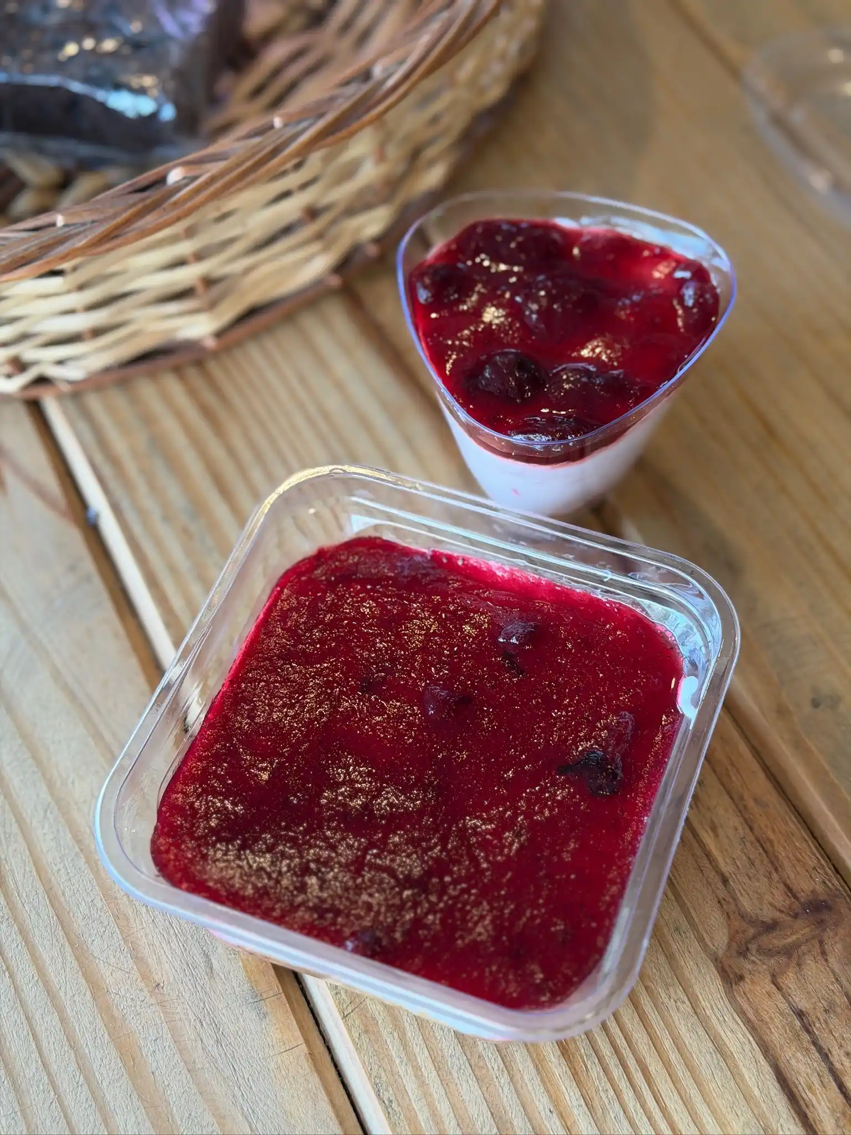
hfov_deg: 30.3
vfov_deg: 39.7
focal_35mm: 48
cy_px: 568
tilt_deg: -56.7
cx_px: 426
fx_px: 1573
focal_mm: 6.76
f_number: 1.78
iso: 80
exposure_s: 1/50
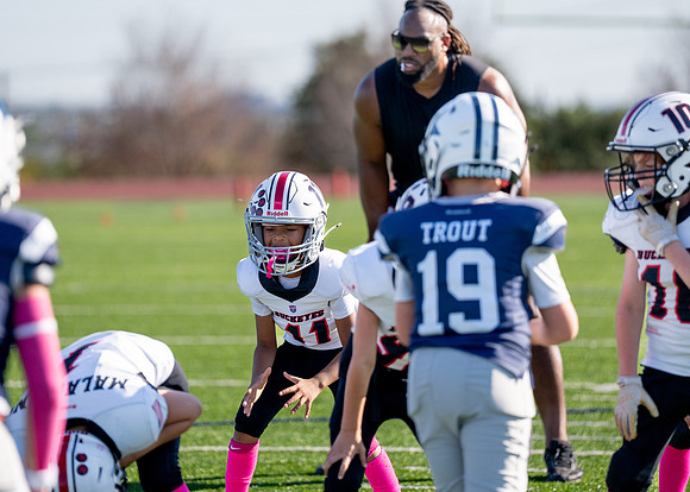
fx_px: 4877
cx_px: 296
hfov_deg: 8.1
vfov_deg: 5.8
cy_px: 201
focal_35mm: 249
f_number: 2.8
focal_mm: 200
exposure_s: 1/4000
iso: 320
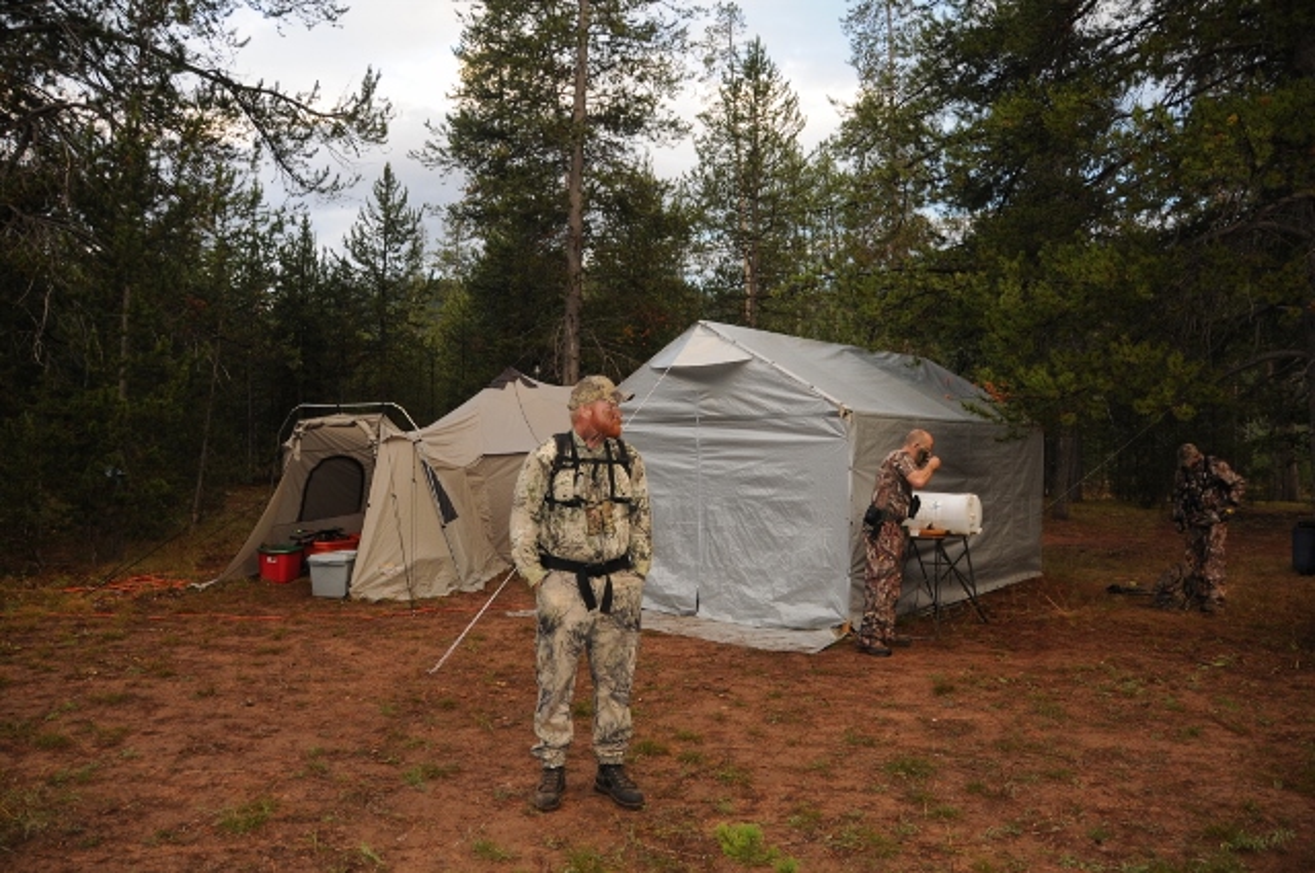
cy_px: 436
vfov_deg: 47.8
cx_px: 658
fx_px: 985
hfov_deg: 67.4
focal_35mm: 27
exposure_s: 1/100
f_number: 4
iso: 320
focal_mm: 18
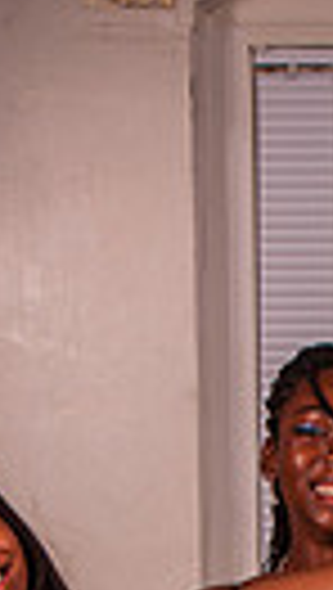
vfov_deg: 11.1
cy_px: 851
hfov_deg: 6.4
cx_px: 403
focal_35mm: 188
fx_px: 2942
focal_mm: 35
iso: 200
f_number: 14
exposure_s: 1/125
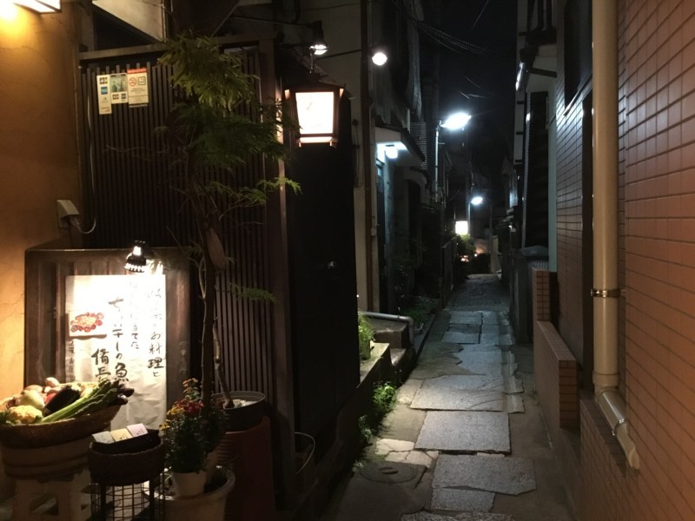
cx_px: 348
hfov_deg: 58.4
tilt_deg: -3.7
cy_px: 260
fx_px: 622
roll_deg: +1.2
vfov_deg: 45.4
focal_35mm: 31
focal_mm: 3.3
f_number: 2.4
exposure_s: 1/15
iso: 500
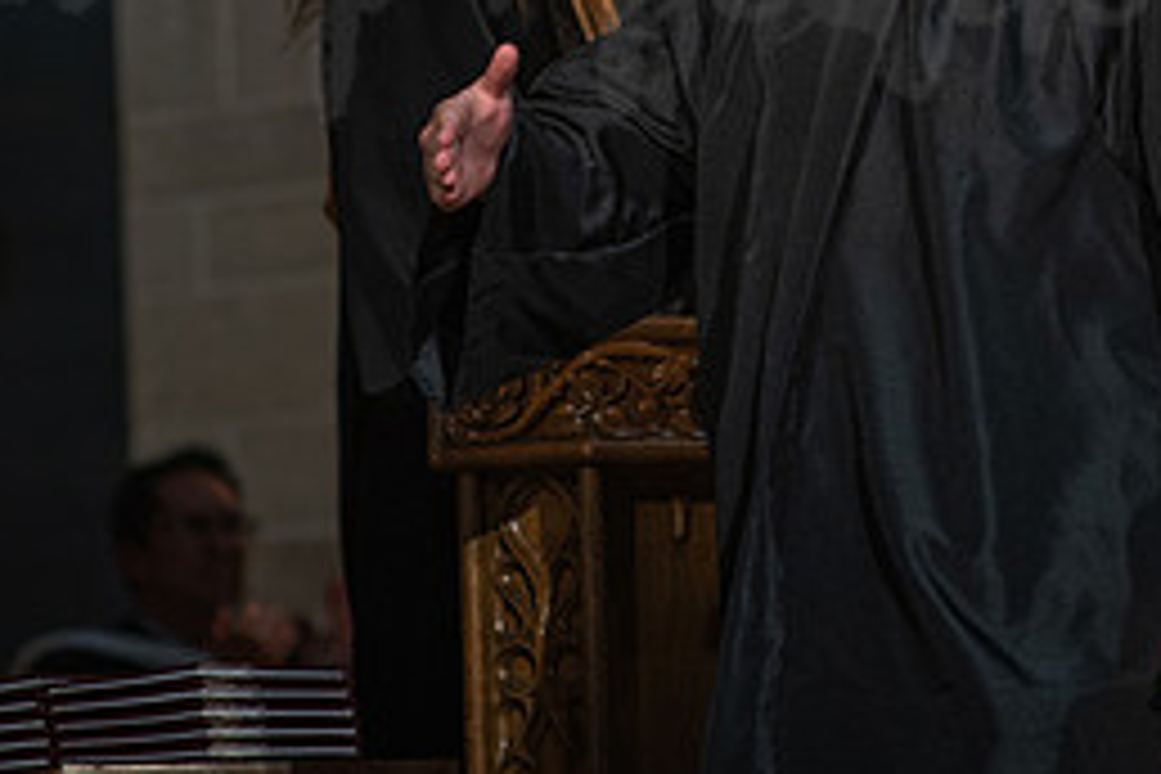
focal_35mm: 191
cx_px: 724
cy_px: -76
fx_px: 6159
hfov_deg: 10.8
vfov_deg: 7.2
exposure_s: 1/320
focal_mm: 85
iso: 1250
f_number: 2.5
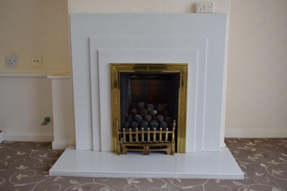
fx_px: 311
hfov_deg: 49.5
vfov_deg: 34.2
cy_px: 96
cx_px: 144
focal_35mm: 39
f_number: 5.6
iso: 800
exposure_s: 1/60
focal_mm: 26
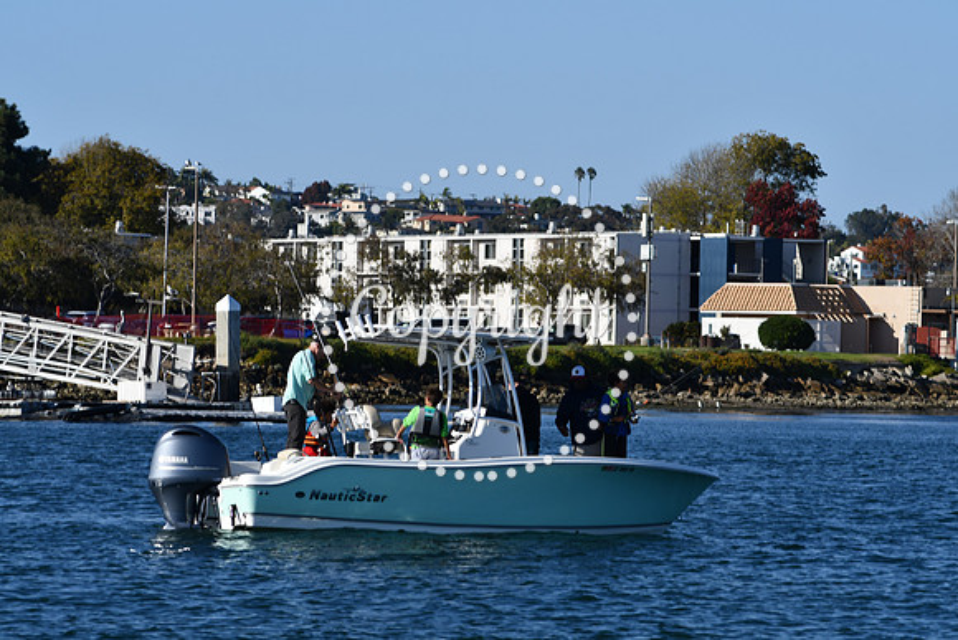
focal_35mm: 195
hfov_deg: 10.5
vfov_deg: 7.0
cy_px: 320
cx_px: 479
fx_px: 5190
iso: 125
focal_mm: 130
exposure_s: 1/500
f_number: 8
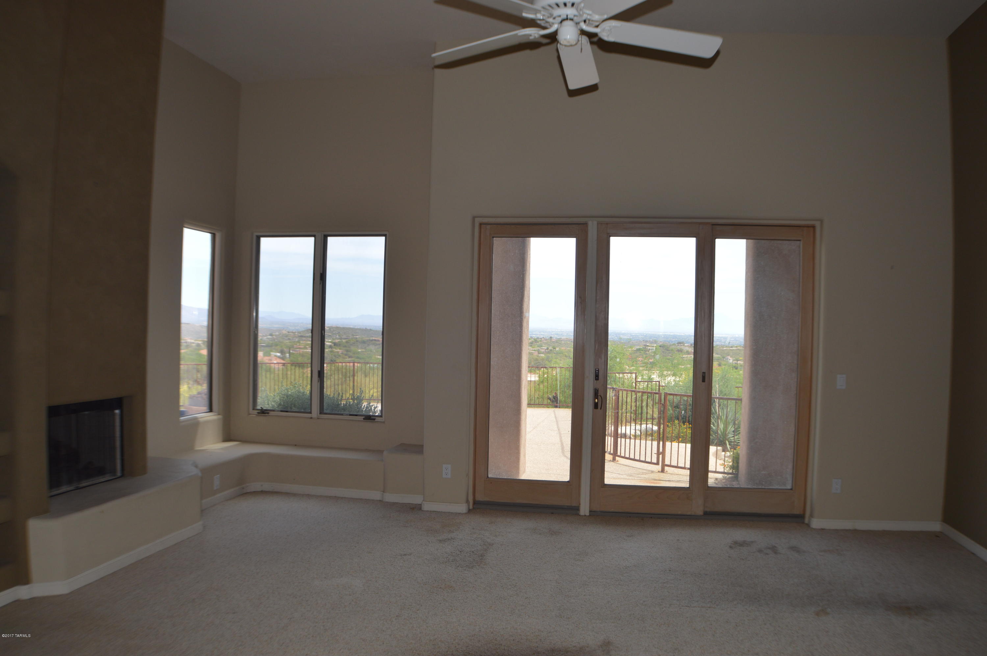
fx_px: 945
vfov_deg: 38.3
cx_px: 494
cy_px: 328
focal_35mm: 34
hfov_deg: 55.2
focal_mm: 23
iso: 100
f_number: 4
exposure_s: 1/160
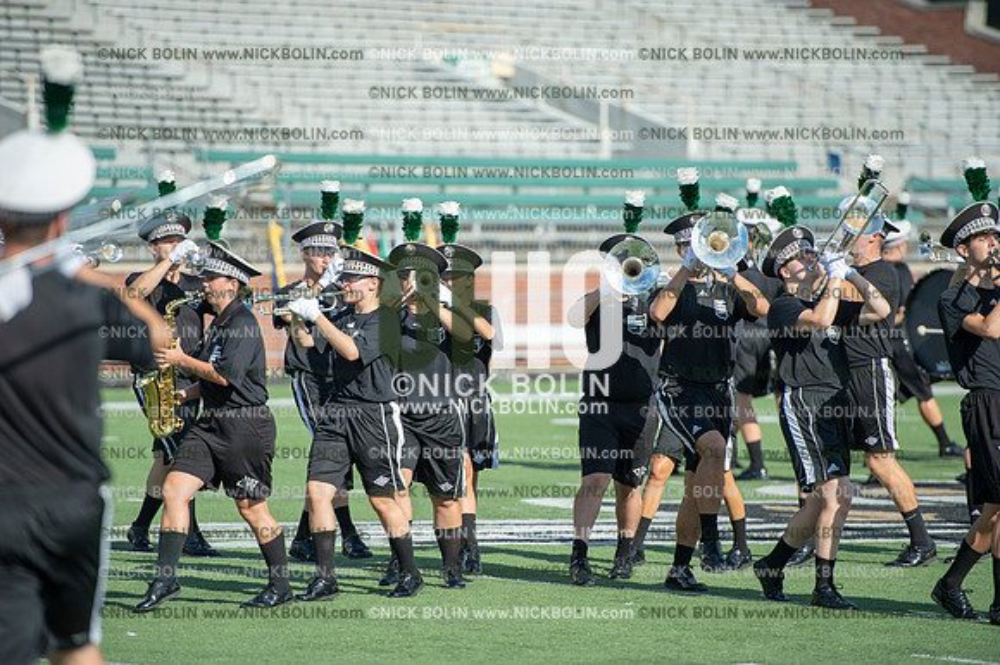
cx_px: 500
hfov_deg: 10.3
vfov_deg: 6.9
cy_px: 332
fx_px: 5552
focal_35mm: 200
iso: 160
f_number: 2.8
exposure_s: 1/2000
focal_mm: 200
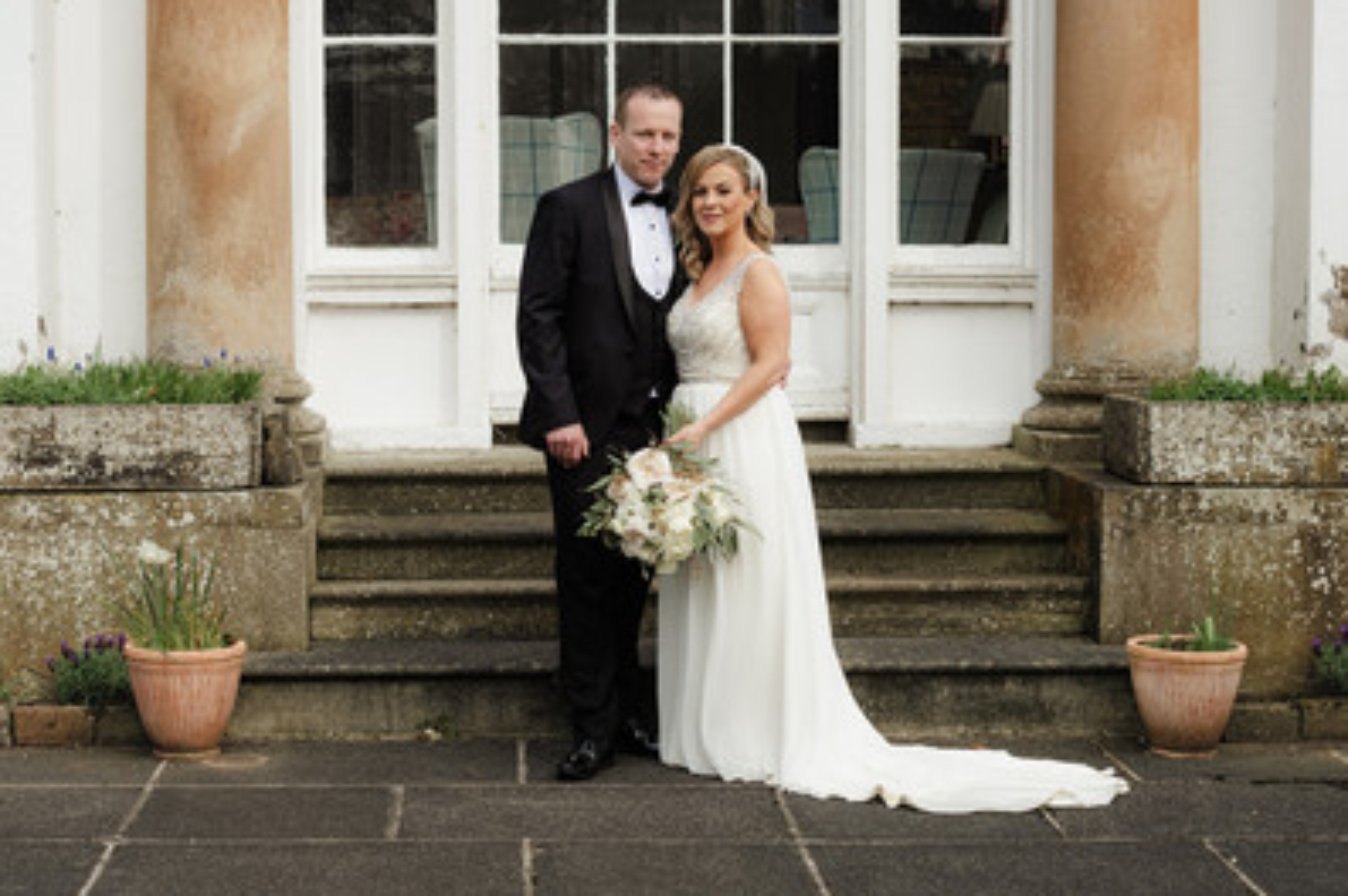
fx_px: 2769
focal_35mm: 74
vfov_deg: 18.4
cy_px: 447
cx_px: 657
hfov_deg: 27.4
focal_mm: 70
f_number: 4.5
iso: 160
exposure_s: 1/800
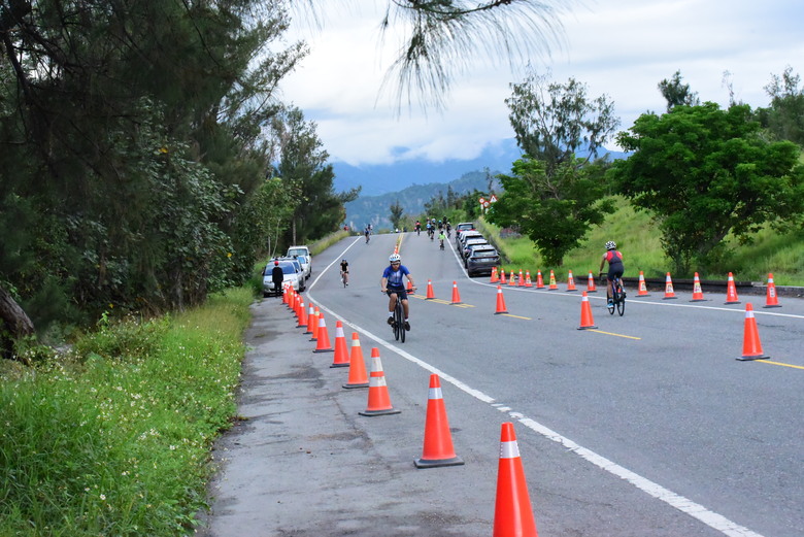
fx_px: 1564
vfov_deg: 19.5
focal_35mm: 70
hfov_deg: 28.8
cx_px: 402
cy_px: 268
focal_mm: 70
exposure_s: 1/2500
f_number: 13
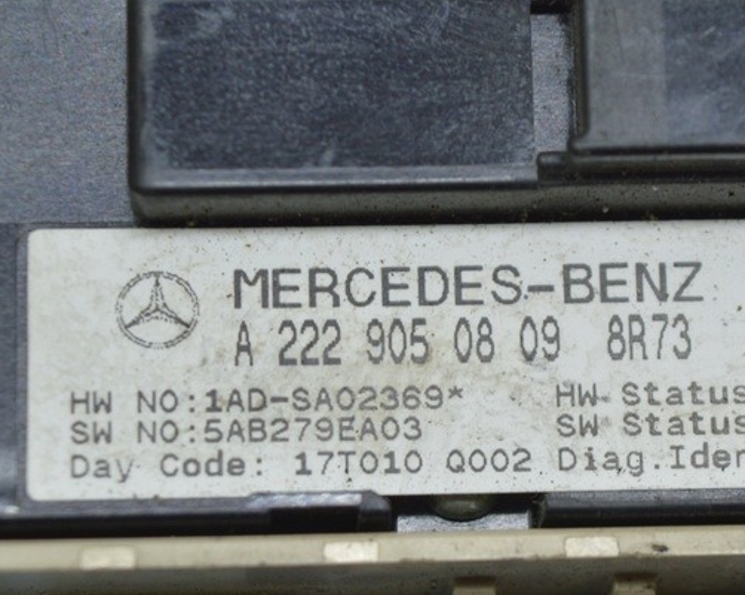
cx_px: 414
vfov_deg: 9.8
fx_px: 3481
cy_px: 403
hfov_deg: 12.2
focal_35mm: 158
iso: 400
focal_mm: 55
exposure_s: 1/40
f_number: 5.6
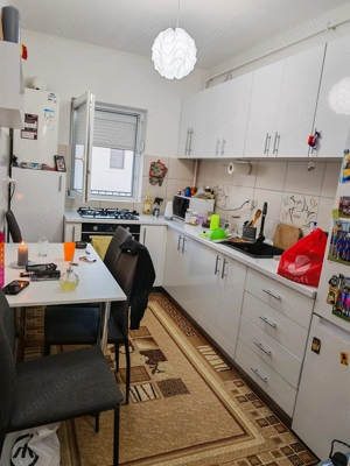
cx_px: 175
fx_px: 324
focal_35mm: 24
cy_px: 233
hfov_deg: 56.8
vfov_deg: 71.6
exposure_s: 1/290
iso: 500
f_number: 2
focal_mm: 6.83
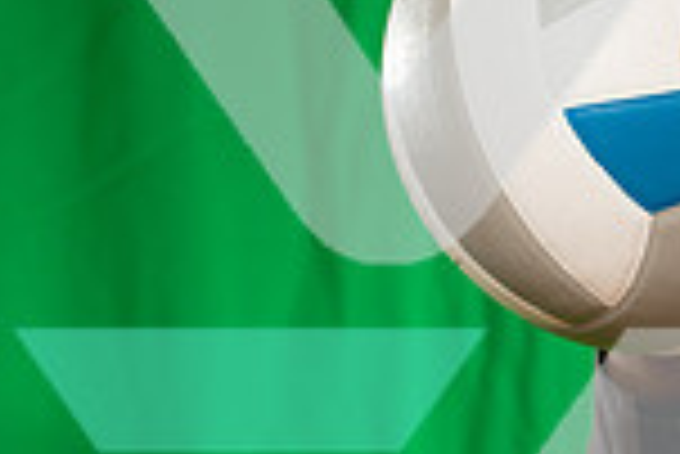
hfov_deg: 8.2
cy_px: 569
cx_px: 1162
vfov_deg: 5.7
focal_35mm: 242
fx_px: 4575
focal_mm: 63
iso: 160
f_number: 5.6
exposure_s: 1/250
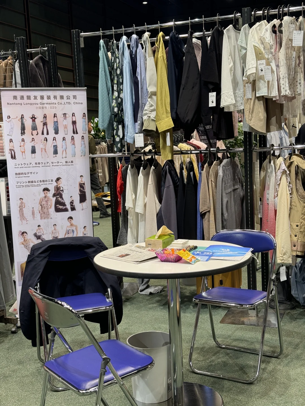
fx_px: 564
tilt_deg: -6.5
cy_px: 203
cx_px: 152
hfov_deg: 30.3
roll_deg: +3.0
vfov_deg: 39.7
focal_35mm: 48
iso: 64
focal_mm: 6.86
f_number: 1.78
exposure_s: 1/50
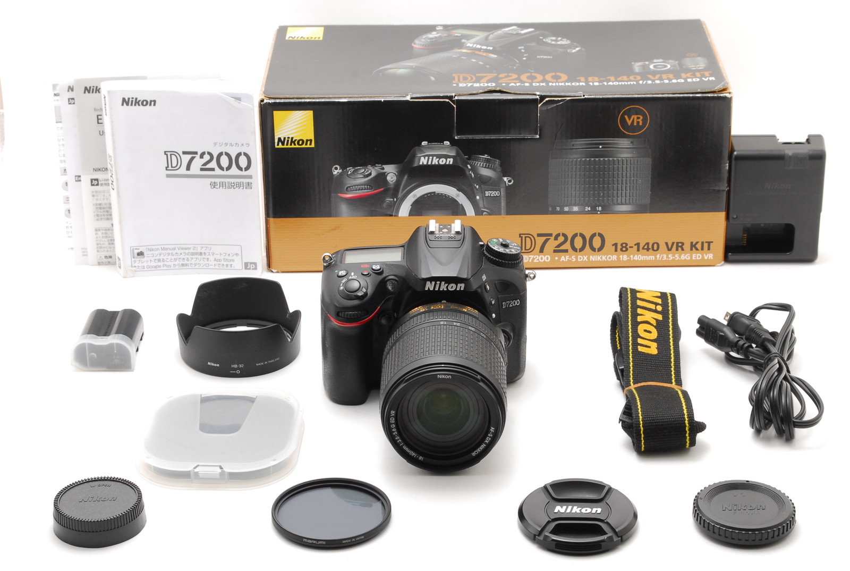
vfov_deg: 16.6
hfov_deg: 24.6
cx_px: 425
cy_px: 286
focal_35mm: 82
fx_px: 1952
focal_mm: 55
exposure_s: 1/125
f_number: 14
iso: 400
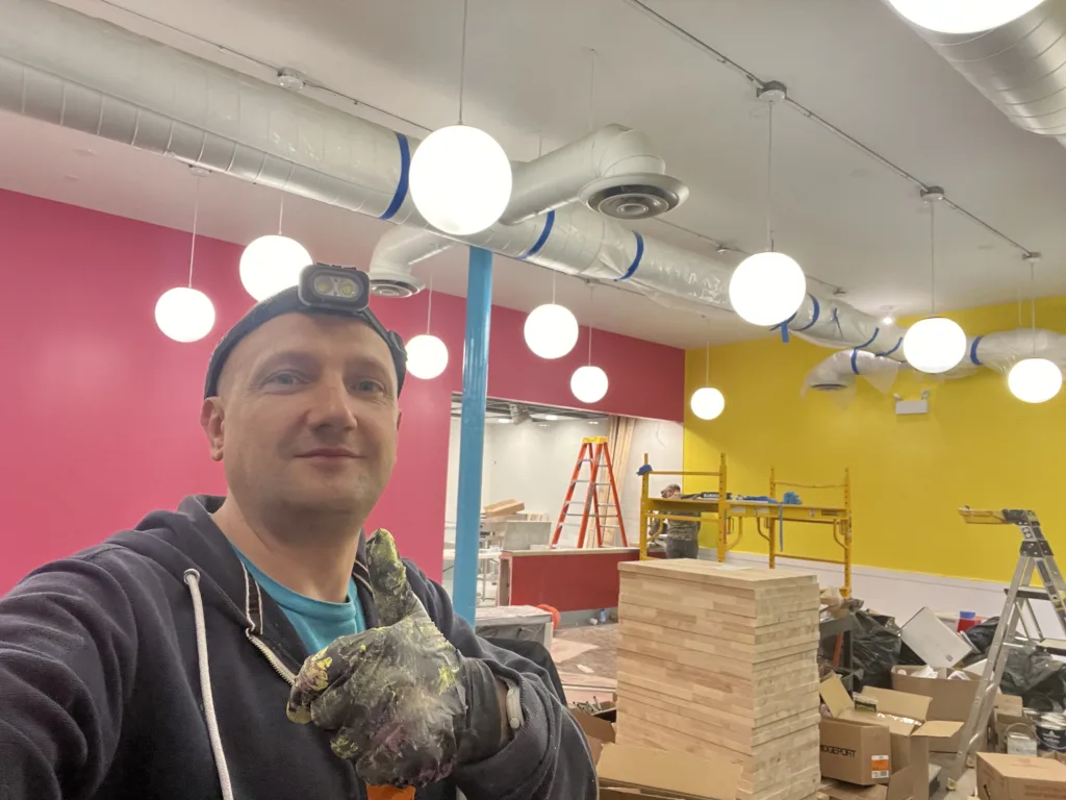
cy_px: 400
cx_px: 533
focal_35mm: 23
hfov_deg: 73.9
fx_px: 708
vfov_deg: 58.9
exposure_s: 1/60
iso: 200
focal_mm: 2.71
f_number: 2.2
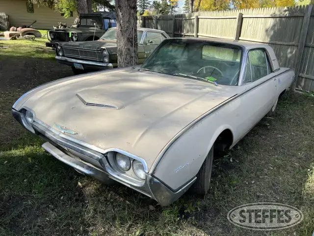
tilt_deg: -22.5
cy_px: 118
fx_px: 236
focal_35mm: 26
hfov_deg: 67.3
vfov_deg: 53.1
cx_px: 157
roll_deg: -3.3
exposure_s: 1/1511
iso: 50
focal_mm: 5.7
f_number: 1.5
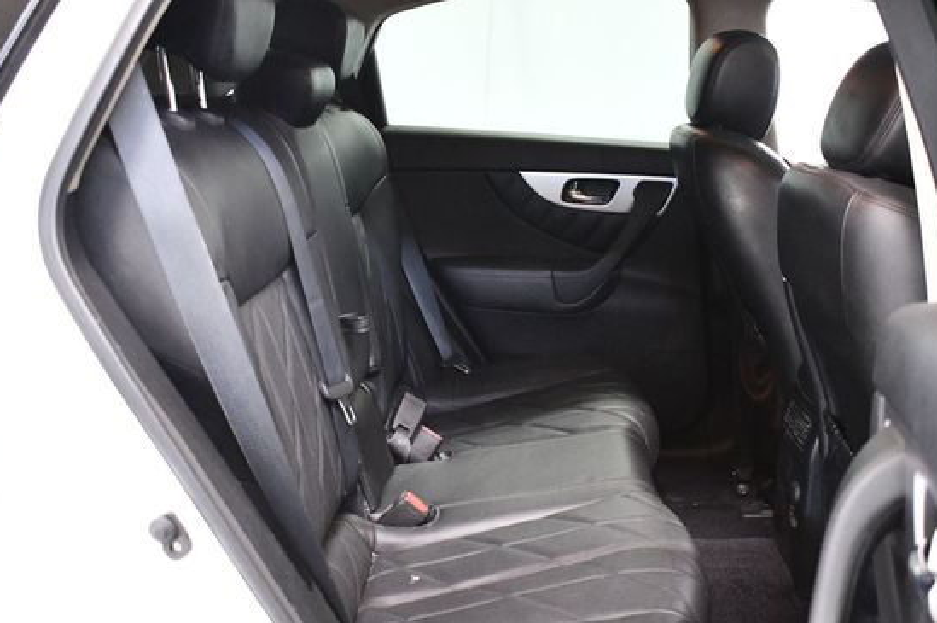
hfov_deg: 46.4
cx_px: 522
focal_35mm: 42
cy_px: 362
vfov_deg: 31.8
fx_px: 1092
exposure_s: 1/60
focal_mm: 24
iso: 6400
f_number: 3.8
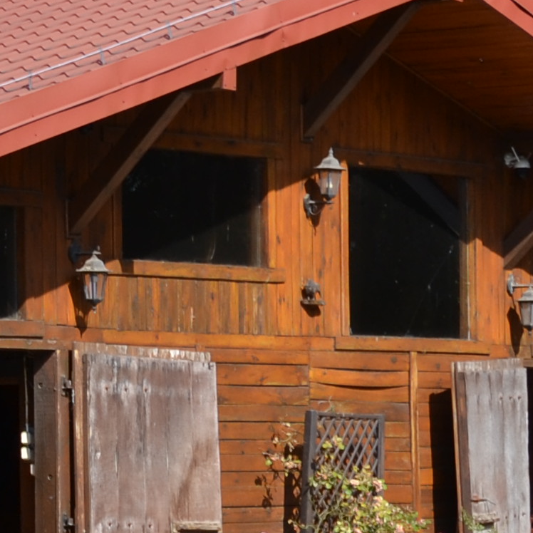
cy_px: 351
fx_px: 3832
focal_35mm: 220
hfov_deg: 7.6
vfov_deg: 8.0
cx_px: -610
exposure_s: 1/200
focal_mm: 28
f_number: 7.1
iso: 100
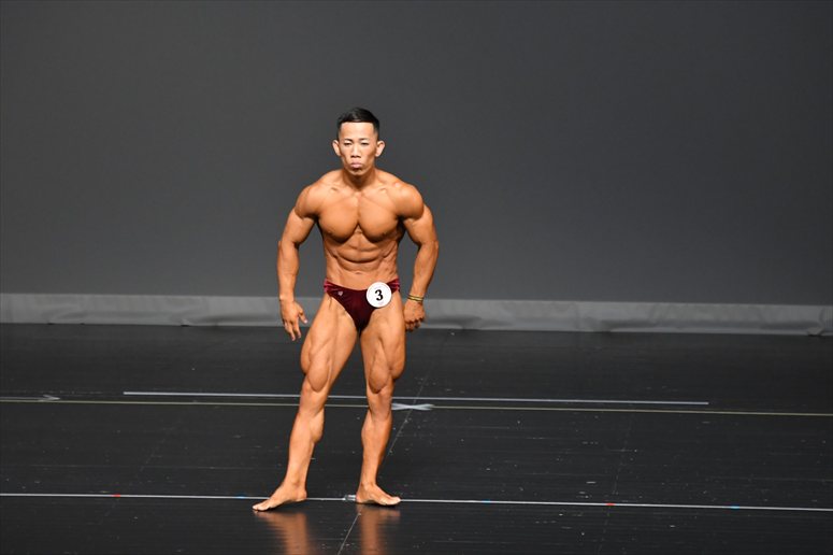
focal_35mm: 285
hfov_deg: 7.2
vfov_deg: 4.8
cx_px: 416
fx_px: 6591
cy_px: 278
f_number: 5.6
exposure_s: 1/400
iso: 2500
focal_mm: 190
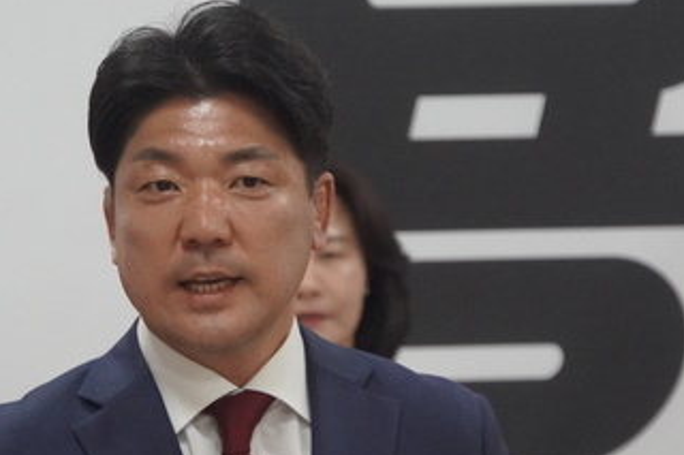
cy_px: 317
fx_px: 6988
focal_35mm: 368
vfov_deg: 3.7
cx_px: 256
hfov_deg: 5.6
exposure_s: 1/160
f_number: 6.3
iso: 6400
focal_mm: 125
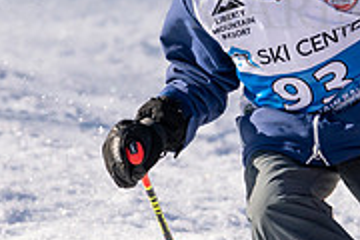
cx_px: 253
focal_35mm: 2114
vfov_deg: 0.7
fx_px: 21138
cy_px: 46
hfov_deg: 1.0
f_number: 8
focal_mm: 560
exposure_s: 1/3200
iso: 640
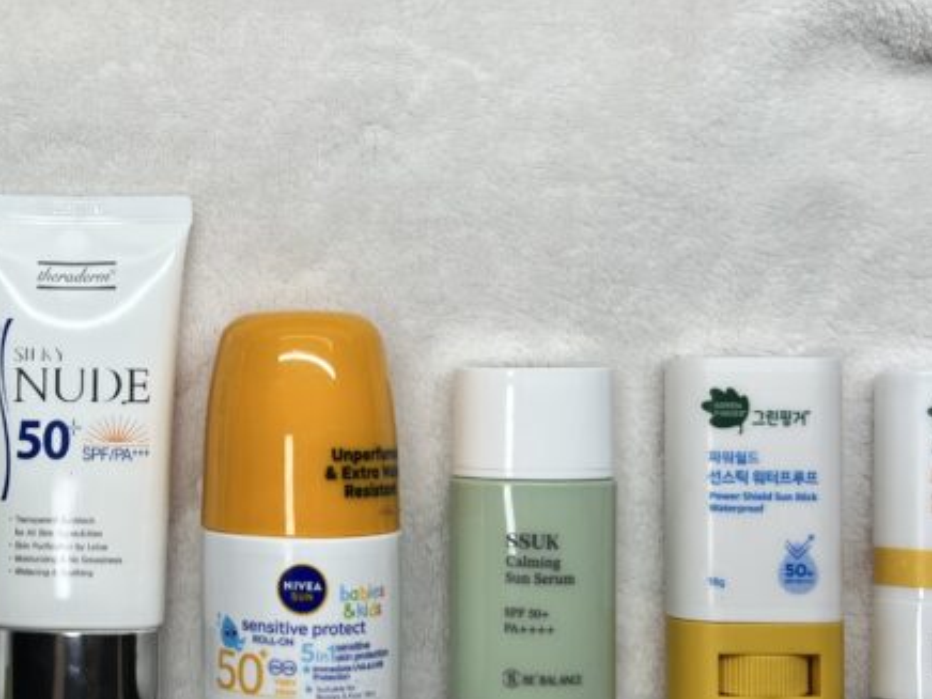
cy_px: 372
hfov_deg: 30.5
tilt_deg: -88.9
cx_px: 122
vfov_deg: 24.0
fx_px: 1642
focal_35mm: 61
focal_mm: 5.7
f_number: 1.5
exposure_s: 1/307
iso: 50
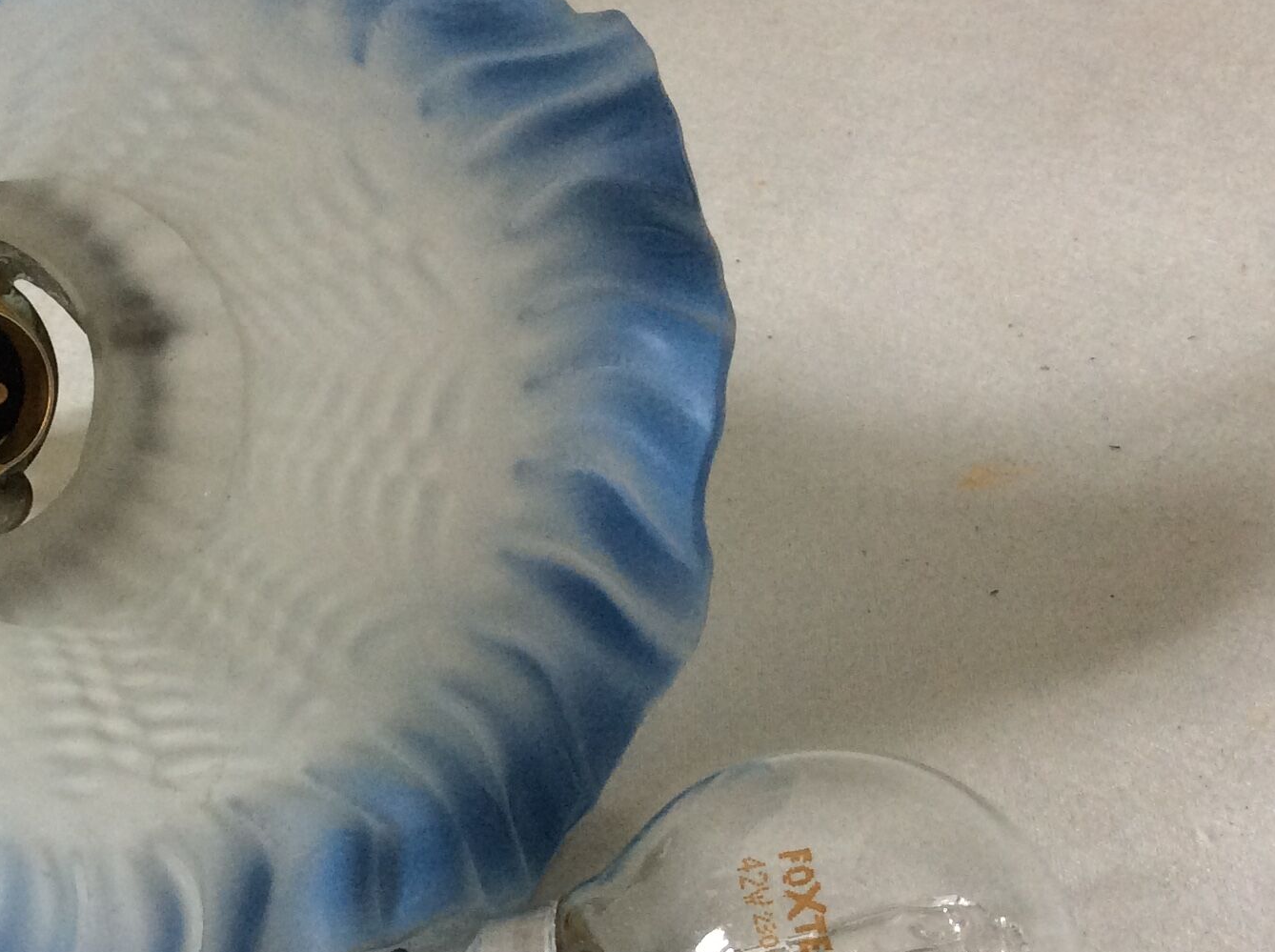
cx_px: 210
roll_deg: +12.5
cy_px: 547
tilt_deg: -37.1
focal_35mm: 62
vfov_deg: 23.6
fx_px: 2280
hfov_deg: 30.3
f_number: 2.4
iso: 80
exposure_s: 1/25
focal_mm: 3.3
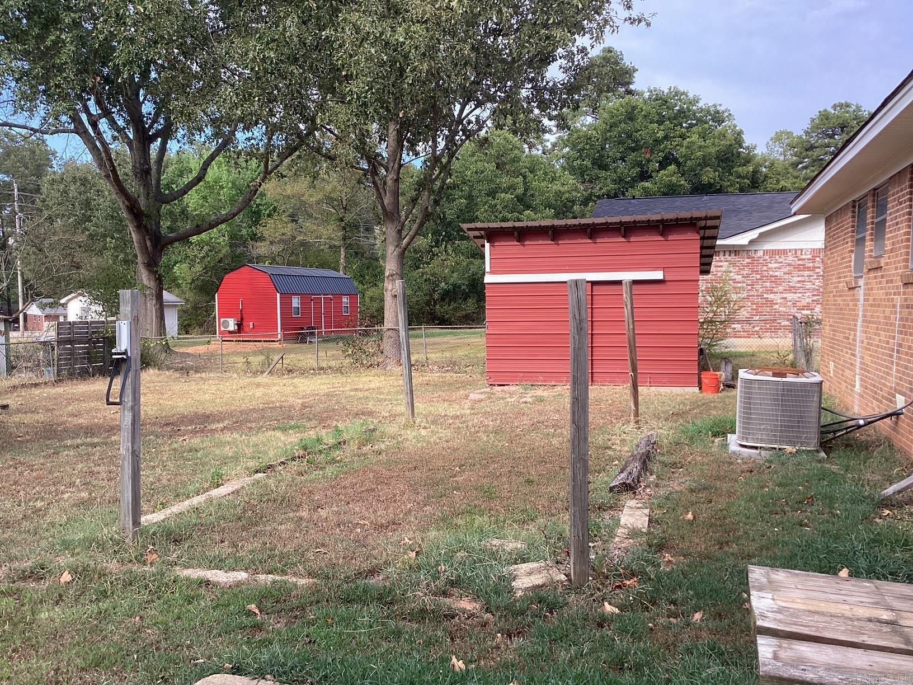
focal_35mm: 31
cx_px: 456
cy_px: 342
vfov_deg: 45.4
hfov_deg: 58.4
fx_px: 818
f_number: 2.4
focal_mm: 3.3
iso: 25
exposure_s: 1/212
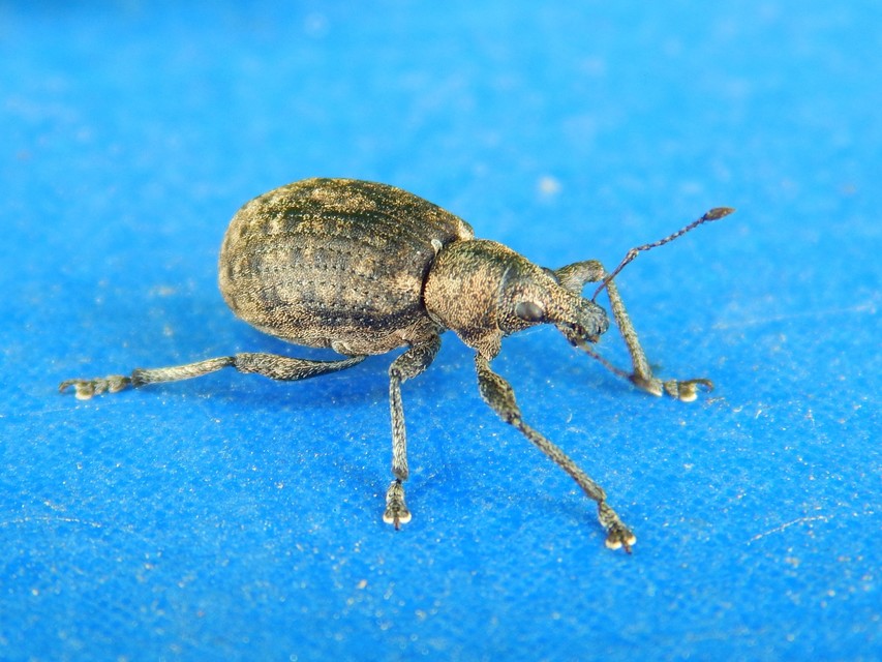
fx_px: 3338
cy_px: 331
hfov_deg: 15.1
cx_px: 441
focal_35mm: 131
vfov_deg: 11.3
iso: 140
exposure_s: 1/30
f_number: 4.8
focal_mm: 23.4
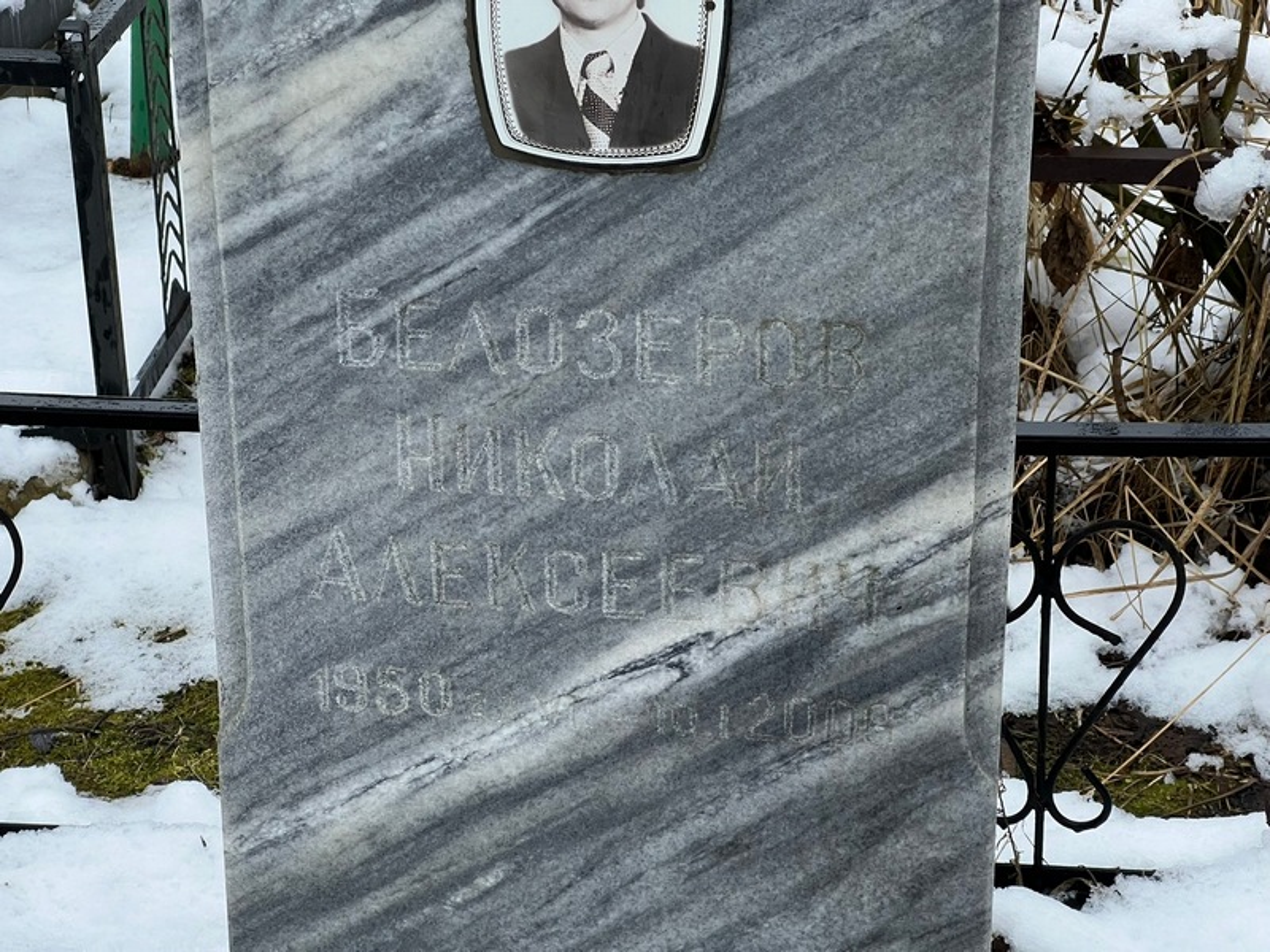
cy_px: 476
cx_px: 635
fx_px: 2825
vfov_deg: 19.1
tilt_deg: -24.0
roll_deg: +1.1
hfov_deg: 25.3
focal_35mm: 77
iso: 125
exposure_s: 1/99
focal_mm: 9
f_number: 2.8
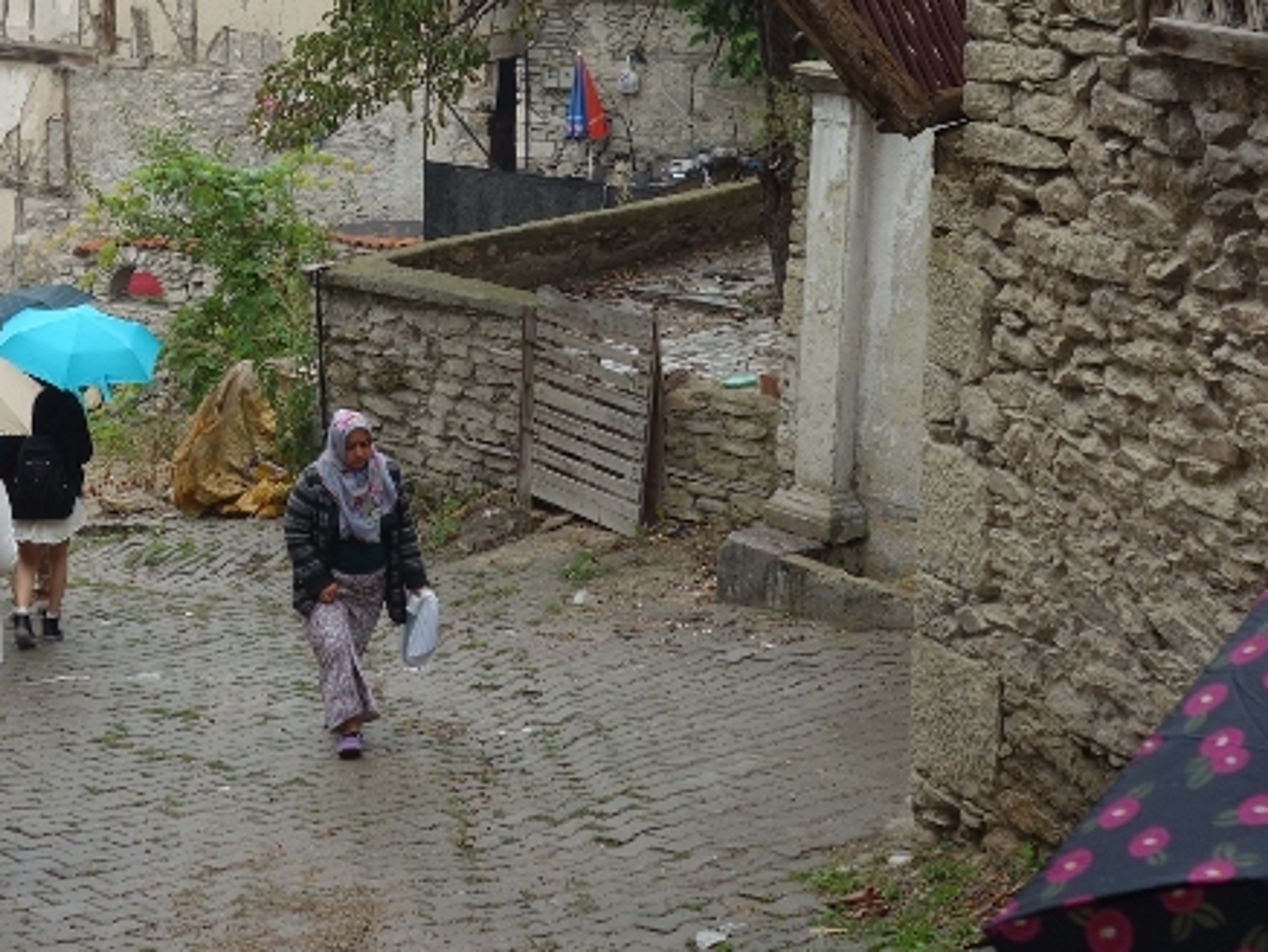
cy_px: 149
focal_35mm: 77
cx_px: 400
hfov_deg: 25.2
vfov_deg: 18.9
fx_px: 2821
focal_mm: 12.94
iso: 125
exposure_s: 1/100
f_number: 4.5
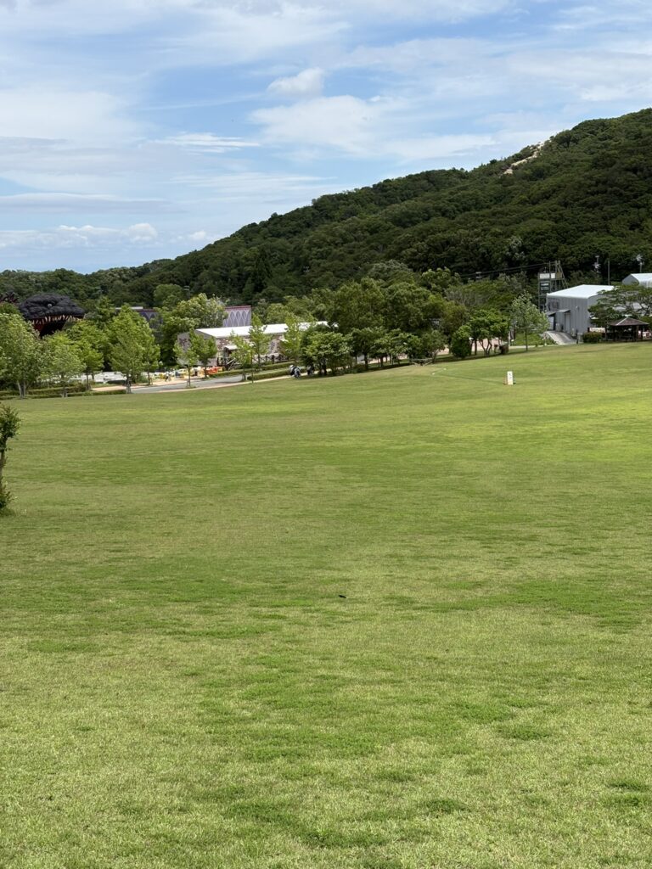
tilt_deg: -6.6
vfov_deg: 36.8
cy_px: 434
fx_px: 1306
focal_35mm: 52
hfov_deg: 28.0
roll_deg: +2.5
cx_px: 326
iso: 32
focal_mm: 5.96
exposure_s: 1/3279
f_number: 1.6
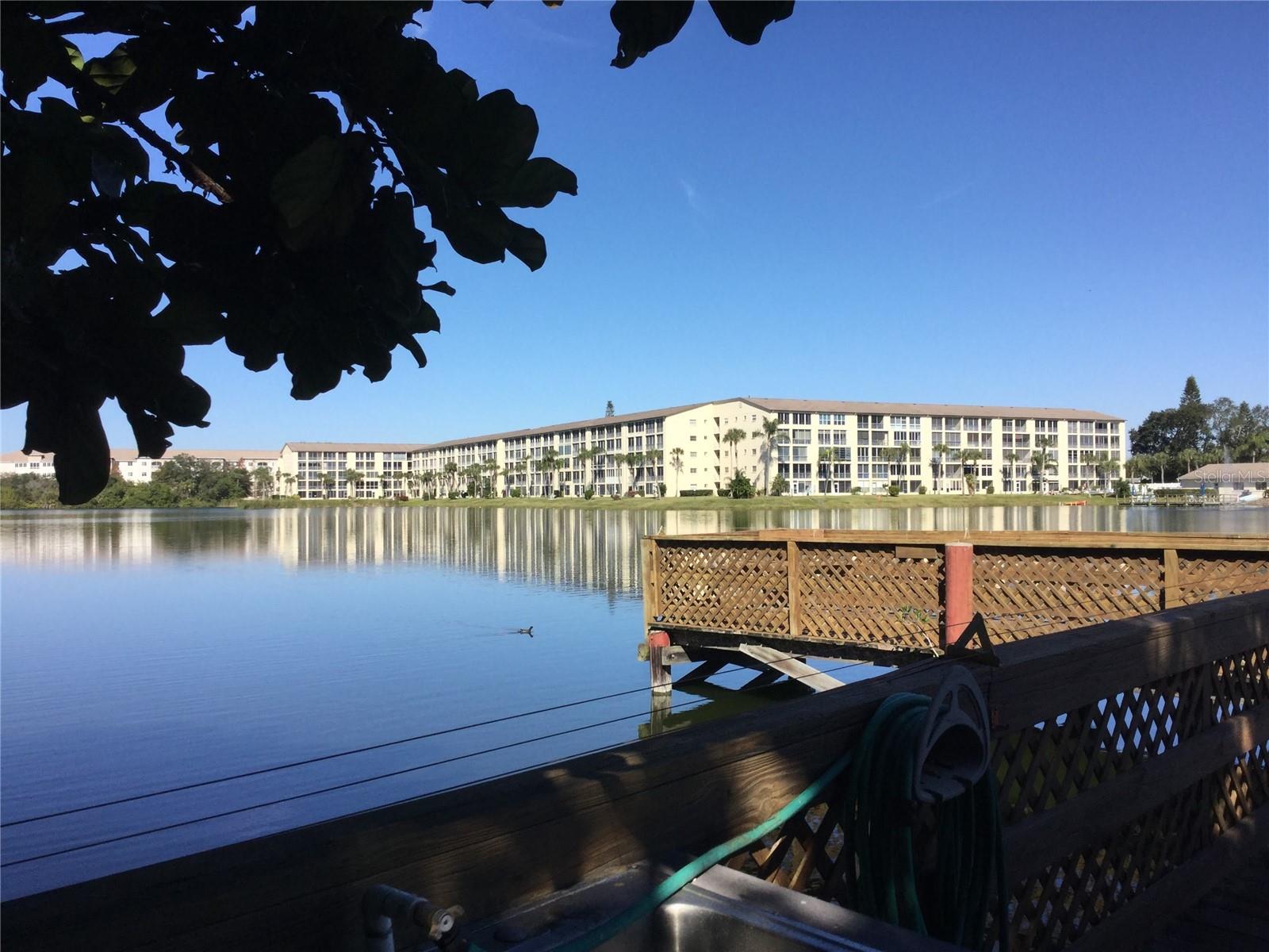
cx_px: 634
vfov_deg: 45.4
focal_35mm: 31
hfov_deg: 58.4
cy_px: 476
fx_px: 1136
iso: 25
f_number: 2.4
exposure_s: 1/1431
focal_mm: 3.3
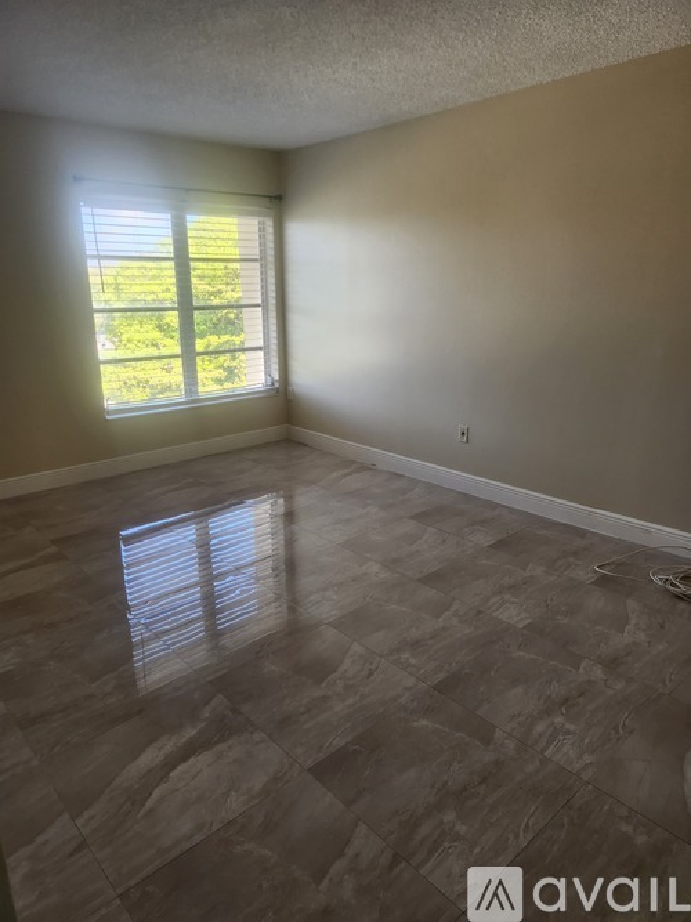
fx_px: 612
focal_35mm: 23
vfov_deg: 73.9
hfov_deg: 58.9
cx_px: 346
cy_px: 461
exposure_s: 1/180
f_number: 1.8
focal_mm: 5.4
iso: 100
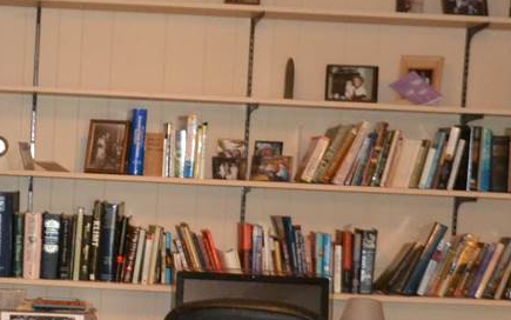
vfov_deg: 12.0
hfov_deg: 18.9
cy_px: 302
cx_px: 33
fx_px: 1504
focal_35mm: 108
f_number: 4
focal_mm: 24
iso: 3200
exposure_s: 1/60
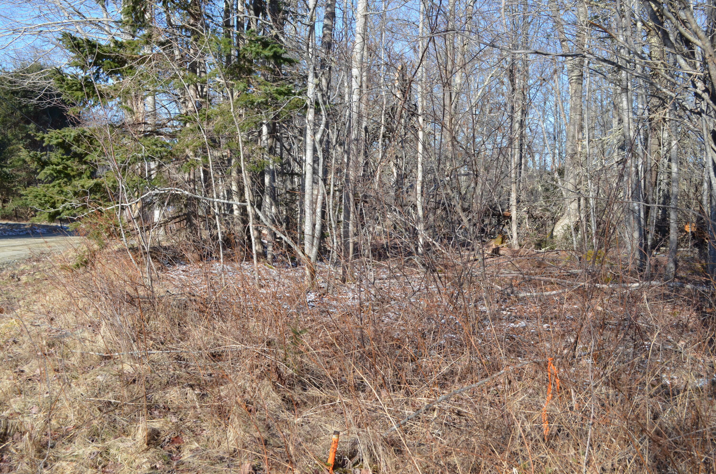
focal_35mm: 39
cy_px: 237
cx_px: 358
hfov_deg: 49.6
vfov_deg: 34.1
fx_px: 774
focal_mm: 26
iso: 800
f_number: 8
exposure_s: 1/1000
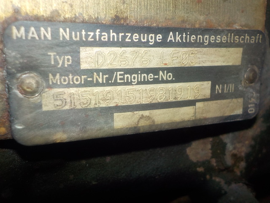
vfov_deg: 46.8
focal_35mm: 30
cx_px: 135
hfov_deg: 60.0
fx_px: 234
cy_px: 102
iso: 200
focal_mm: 4.1
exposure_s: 1/30
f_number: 3.3
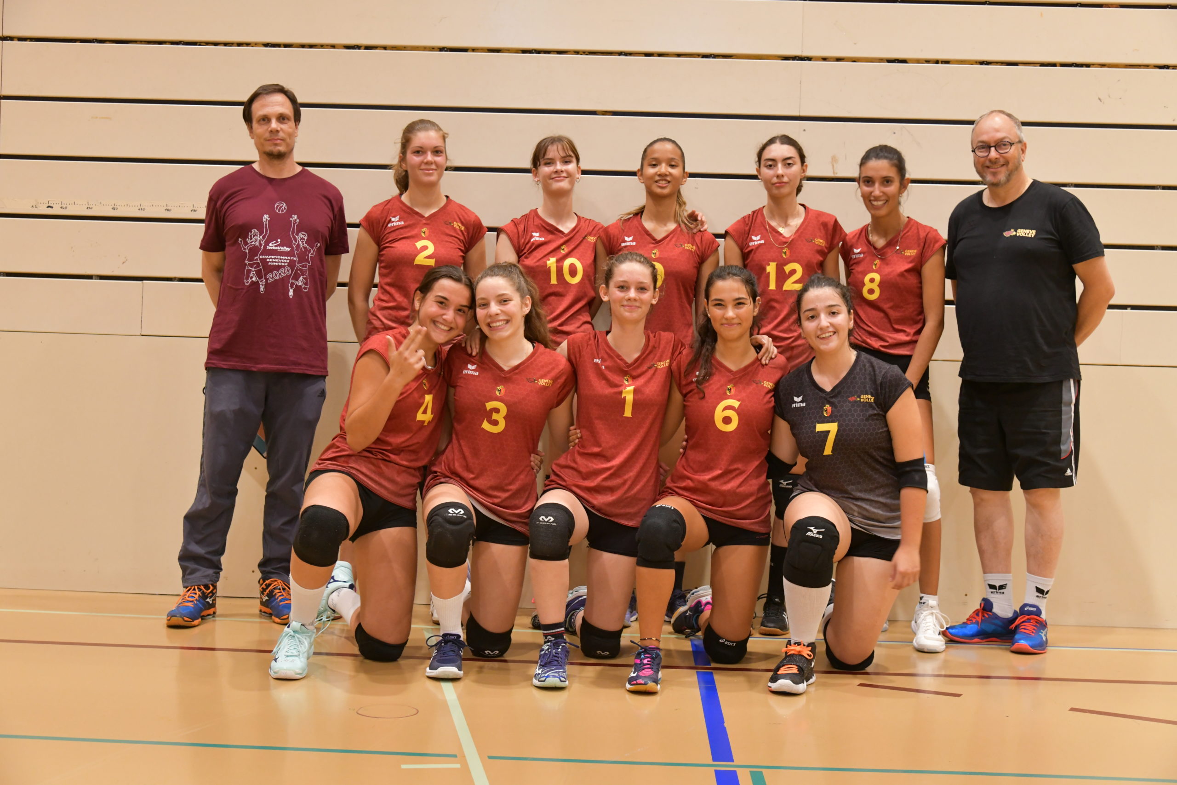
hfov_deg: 44.5
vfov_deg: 30.5
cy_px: 392
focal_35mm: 44
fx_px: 1439
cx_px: 588
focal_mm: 44
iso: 3200
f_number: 5.6
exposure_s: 1/50
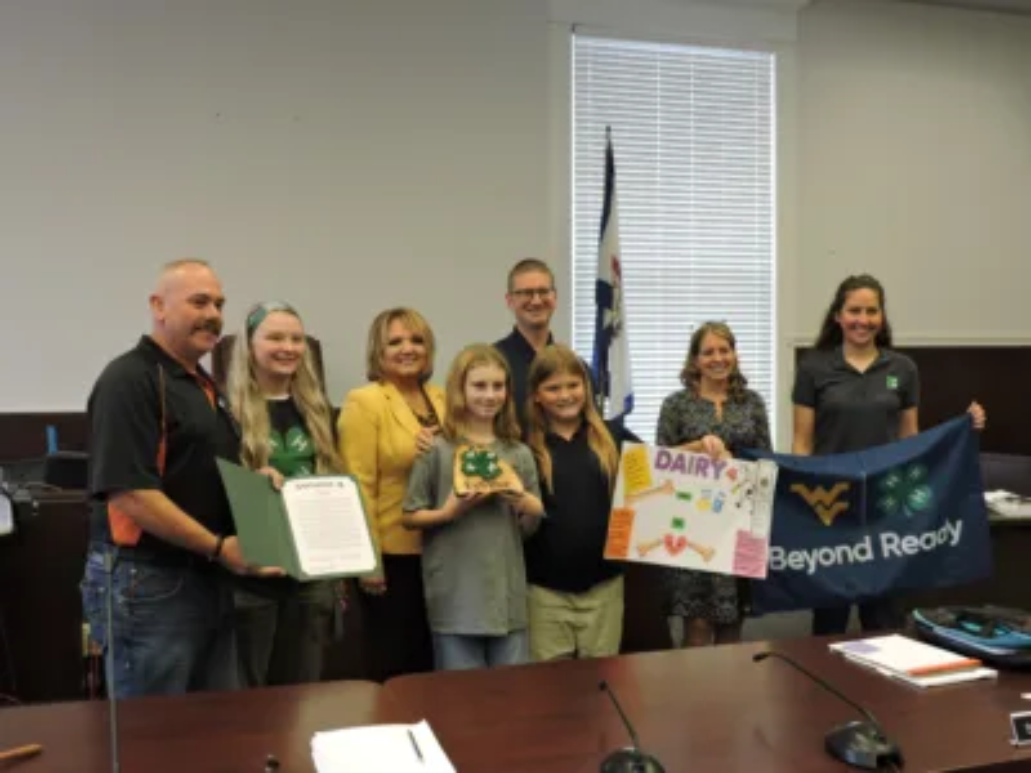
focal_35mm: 40
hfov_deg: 46.8
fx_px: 1191
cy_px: 386
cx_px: 516
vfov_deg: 36.0
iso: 250
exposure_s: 1/50
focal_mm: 7.1
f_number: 3.3
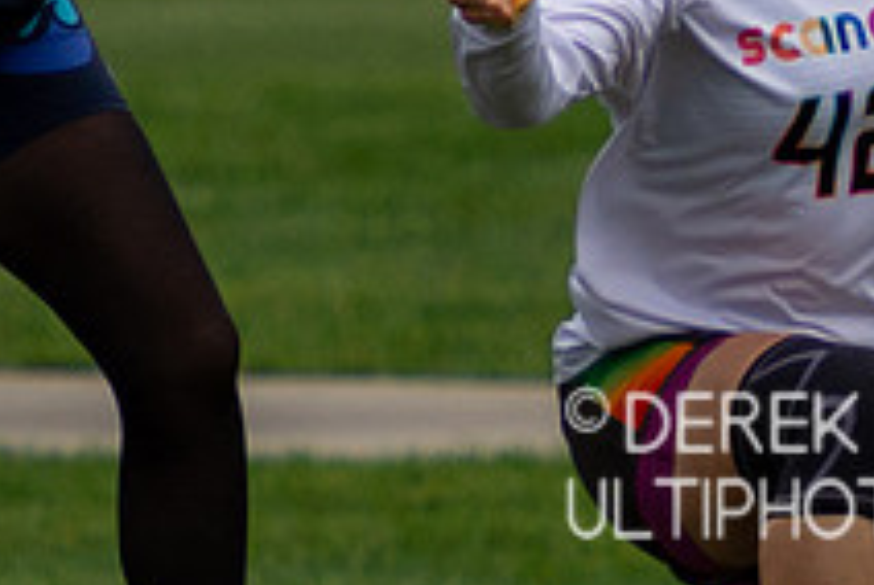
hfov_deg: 1.2
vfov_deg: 0.8
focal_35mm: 1762
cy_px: -200
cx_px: 743
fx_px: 42836
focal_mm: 280
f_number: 5.6
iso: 800
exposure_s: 1/1600
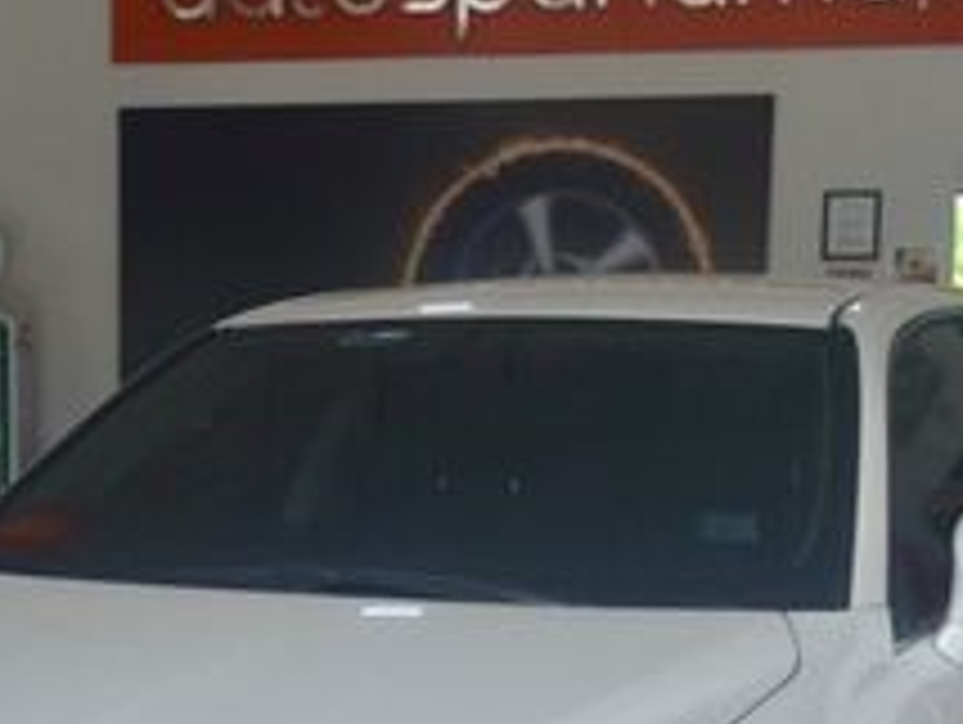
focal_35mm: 86
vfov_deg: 16.8
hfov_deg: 22.2
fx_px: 2395
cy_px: 728
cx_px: 104
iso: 400
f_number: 5
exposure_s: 1/100
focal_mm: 20
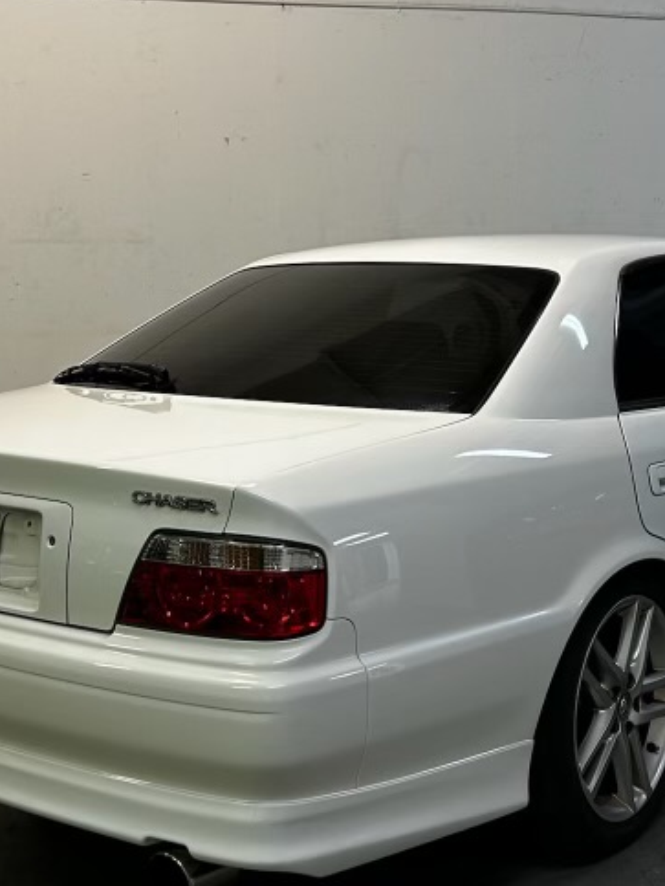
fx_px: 1409
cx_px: 405
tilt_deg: -5.9
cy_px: 447
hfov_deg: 26.5
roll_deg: +1.3
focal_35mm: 55
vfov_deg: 34.9
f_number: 1.5
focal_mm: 5.7
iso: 80
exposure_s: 1/60
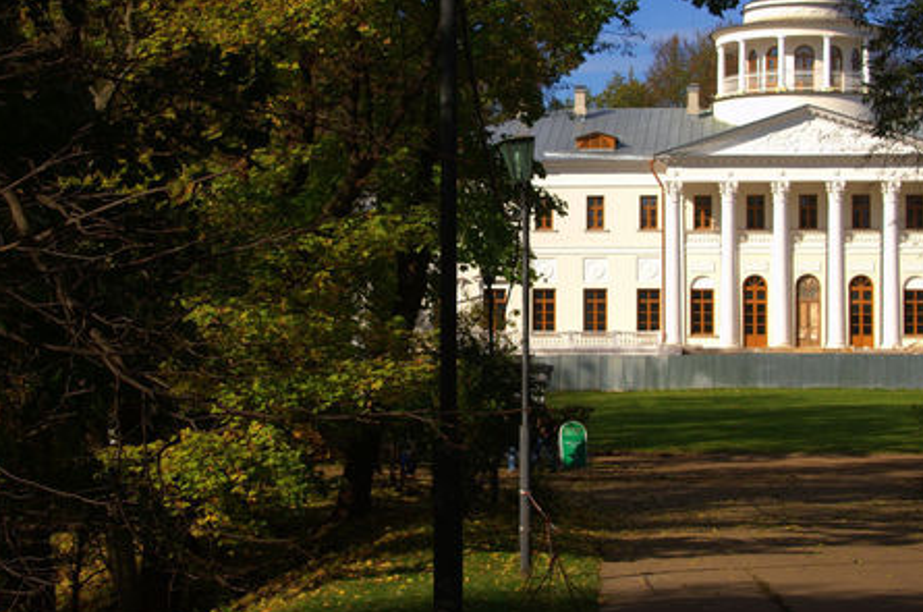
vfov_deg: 14.0
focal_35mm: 97
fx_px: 2482
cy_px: 231
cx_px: 475
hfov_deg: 21.1
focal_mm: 48
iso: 200
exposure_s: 1/250
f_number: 8
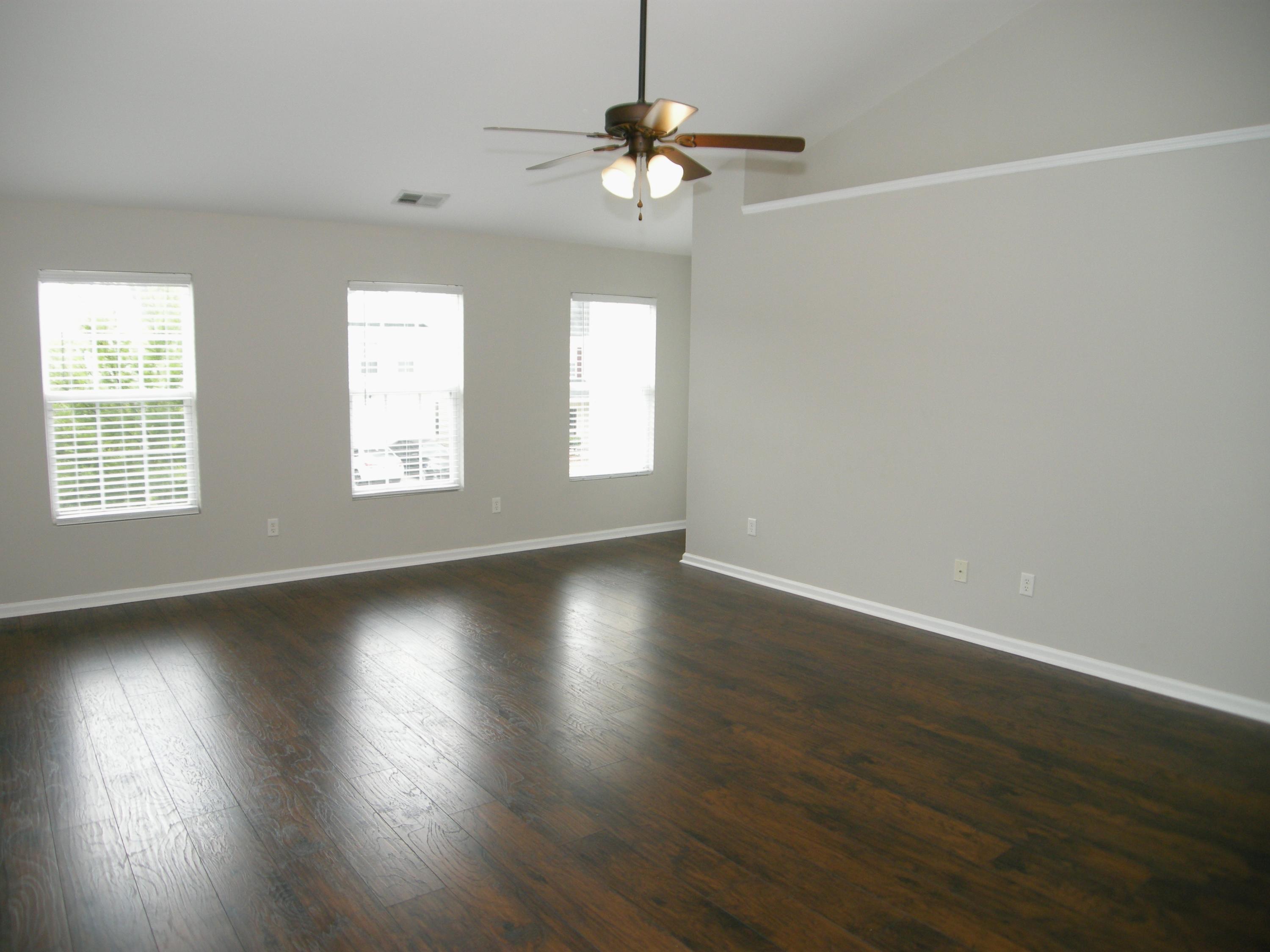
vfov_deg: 40.7
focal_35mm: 35
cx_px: 635
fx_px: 1284
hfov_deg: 52.6
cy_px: 476
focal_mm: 7.5
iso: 125
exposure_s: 1/58.2
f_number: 2.7
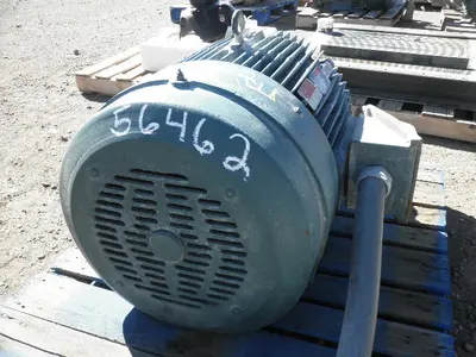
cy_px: 178
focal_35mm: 35
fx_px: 481
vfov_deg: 40.7
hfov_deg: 52.6
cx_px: 238
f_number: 3.2
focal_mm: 6.1
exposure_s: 1/320
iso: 64
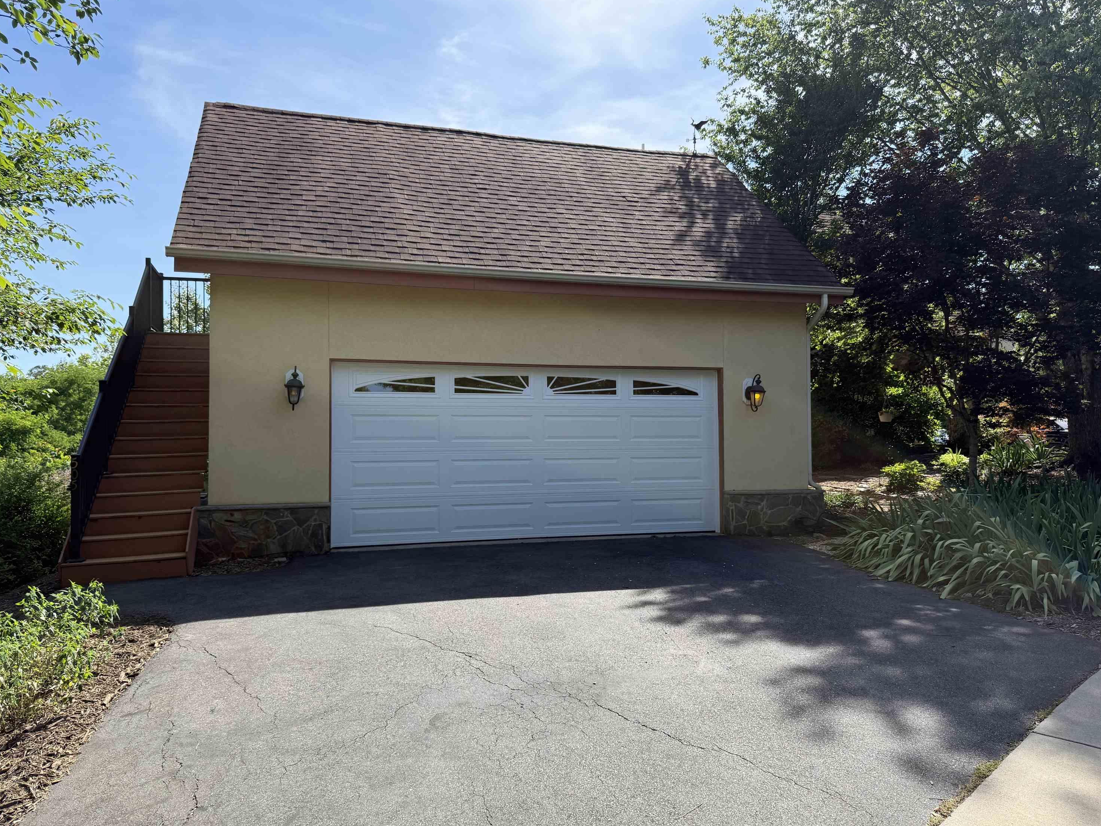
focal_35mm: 25
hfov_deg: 69.4
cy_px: 420
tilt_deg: +1.2
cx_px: 538
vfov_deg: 54.9
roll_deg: +0.2
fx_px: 795
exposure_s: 1/2611
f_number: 1.78
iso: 100
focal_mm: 6.76
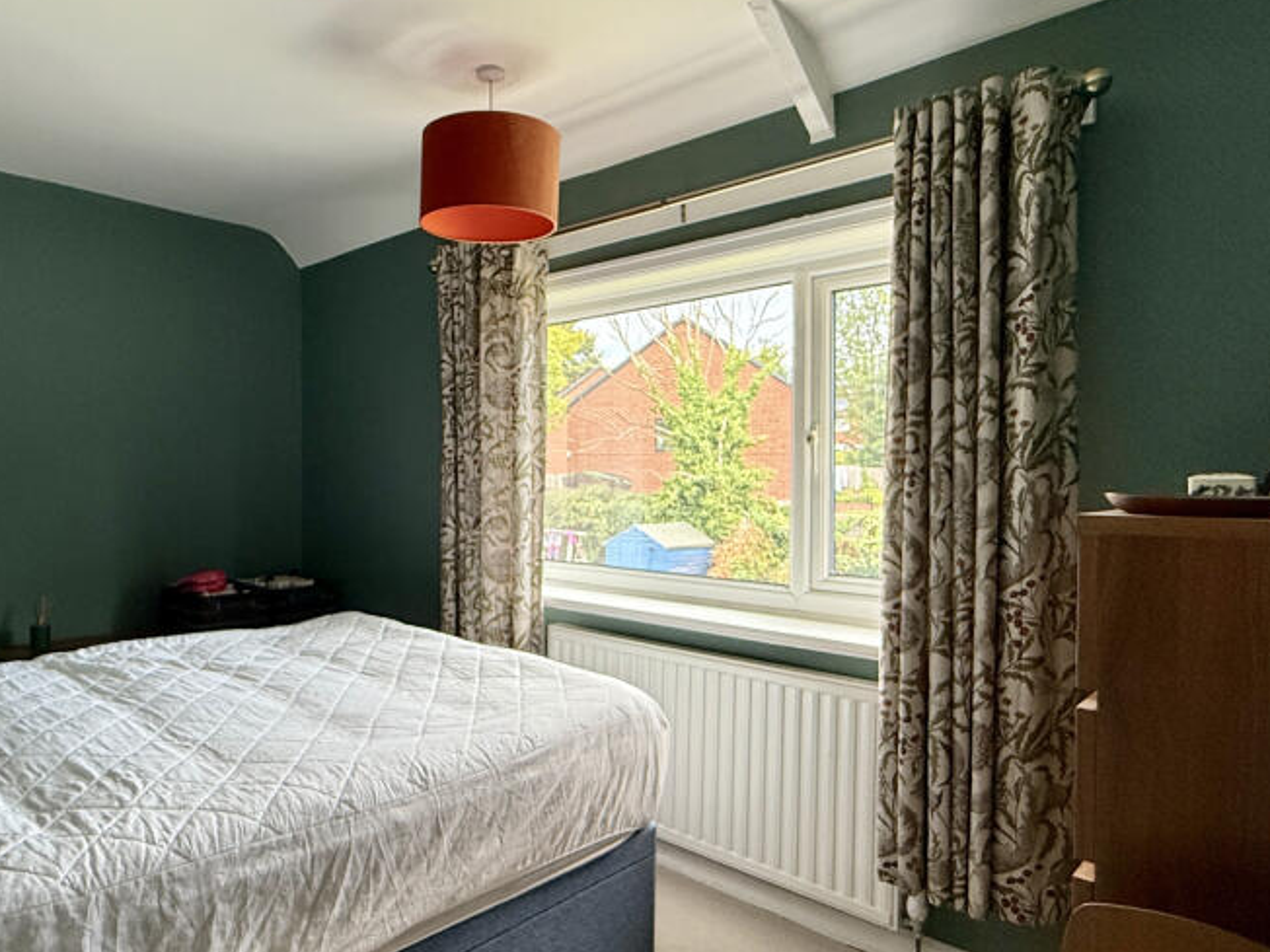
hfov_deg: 75.3
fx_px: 807
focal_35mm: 22
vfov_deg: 61.1
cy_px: 454
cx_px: 489
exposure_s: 1/99
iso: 250
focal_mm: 2.22
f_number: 2.2
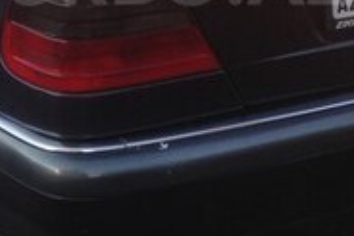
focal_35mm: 123
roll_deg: -0.1
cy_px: -24
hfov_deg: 16.6
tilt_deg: -17.8
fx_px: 1210
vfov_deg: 11.0
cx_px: 154
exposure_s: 1/184
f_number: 2.4
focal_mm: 4.12
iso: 50
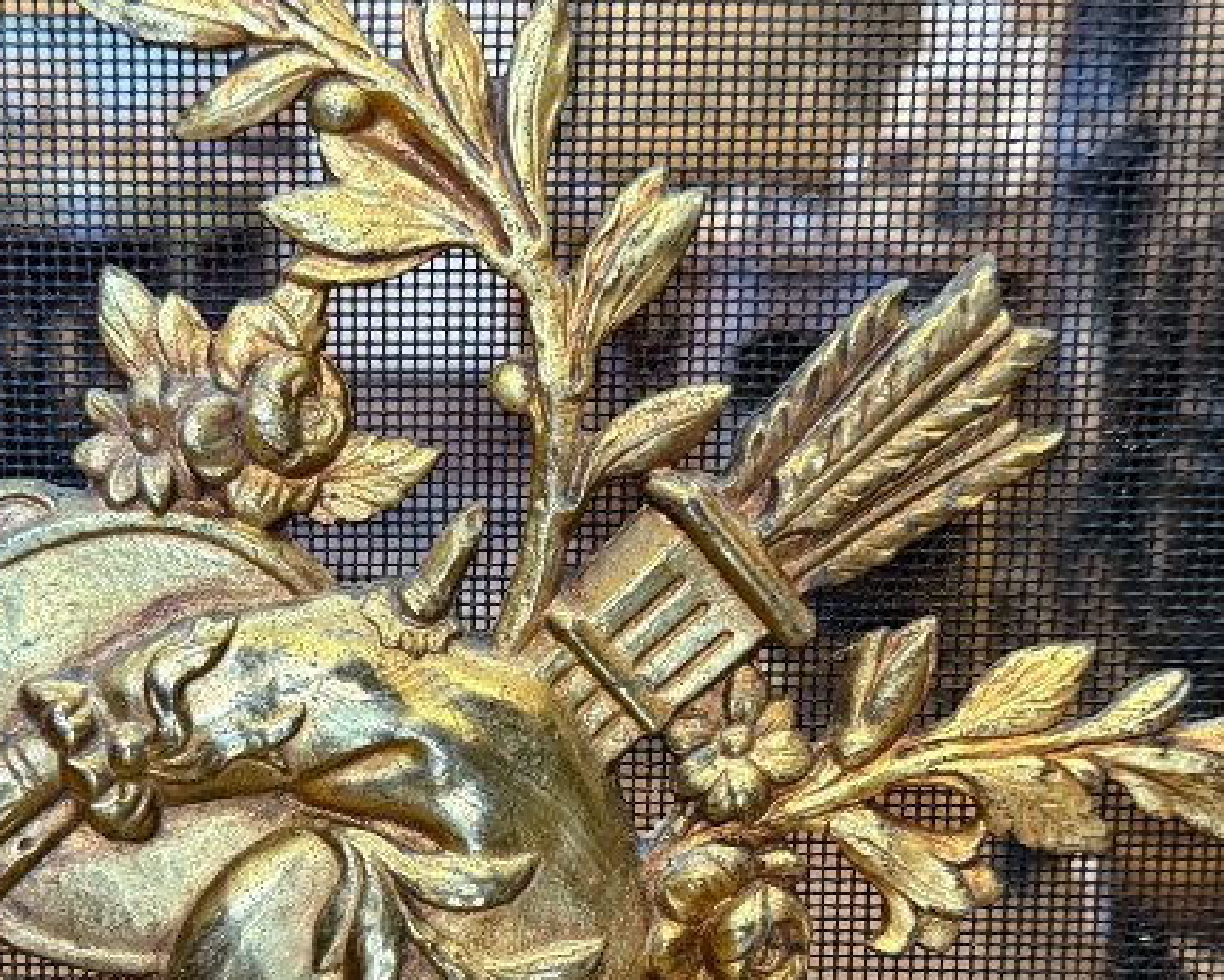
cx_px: 388
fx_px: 2356
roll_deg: -0.6
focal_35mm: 65
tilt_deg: -15.3
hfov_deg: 28.9
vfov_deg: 23.1
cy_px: 810
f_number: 1.78
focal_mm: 6.76
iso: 500
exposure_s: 1/50
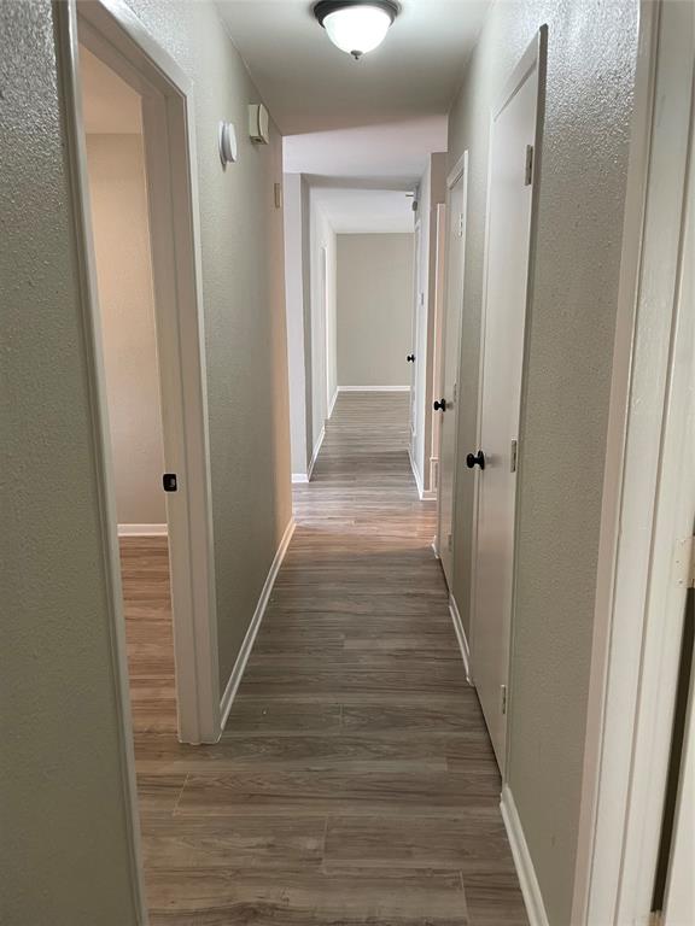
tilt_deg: -11.8
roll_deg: +0.8
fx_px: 696
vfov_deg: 67.3
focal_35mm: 26
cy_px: 463
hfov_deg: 53.1
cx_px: 348
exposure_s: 1/60
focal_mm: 4.2
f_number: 1.6
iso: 160
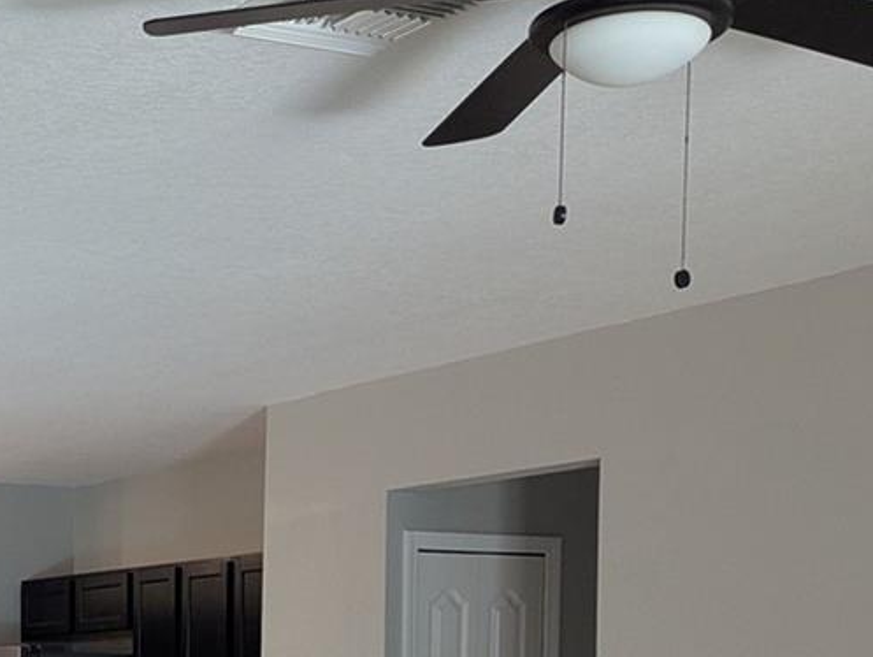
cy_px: 769
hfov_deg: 23.2
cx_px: -169
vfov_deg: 18.3
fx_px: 1944
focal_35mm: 77
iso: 334
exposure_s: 1/120
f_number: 1.85
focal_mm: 6.81
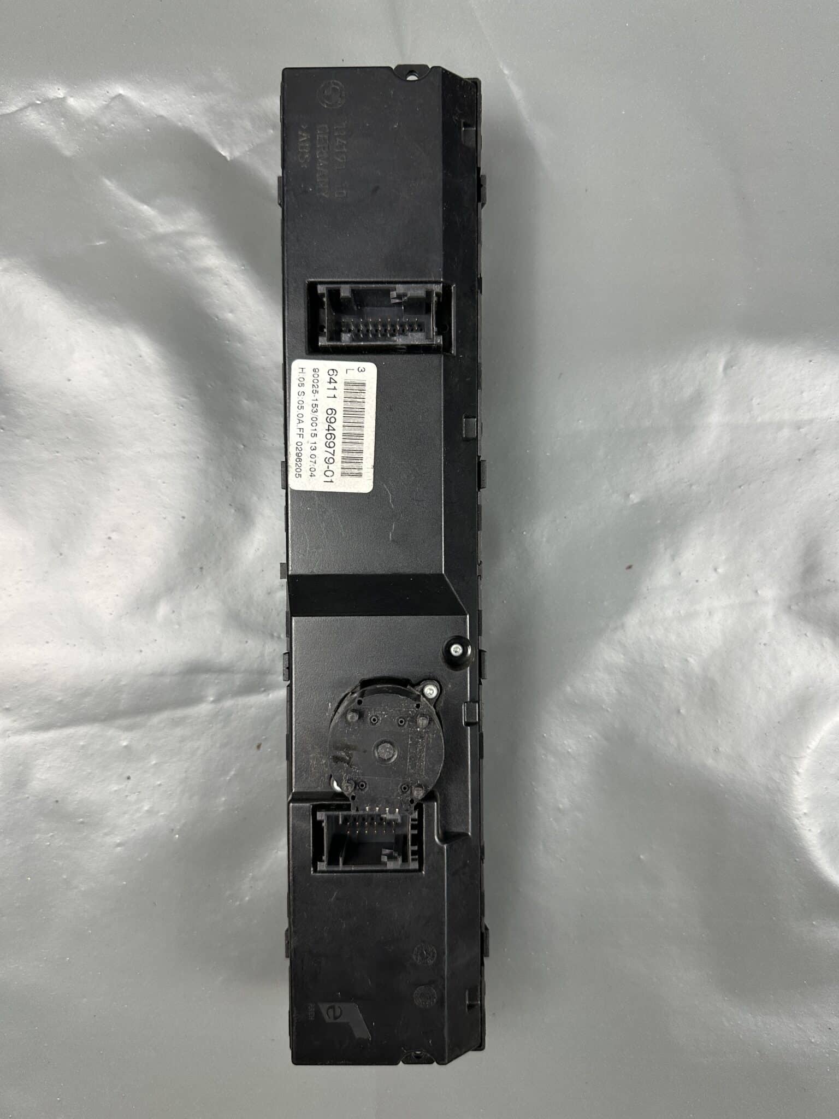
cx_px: 420
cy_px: 560
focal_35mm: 24
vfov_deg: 71.6
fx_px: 776
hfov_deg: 56.8
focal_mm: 6.86
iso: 200
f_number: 1.78
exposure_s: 1/100
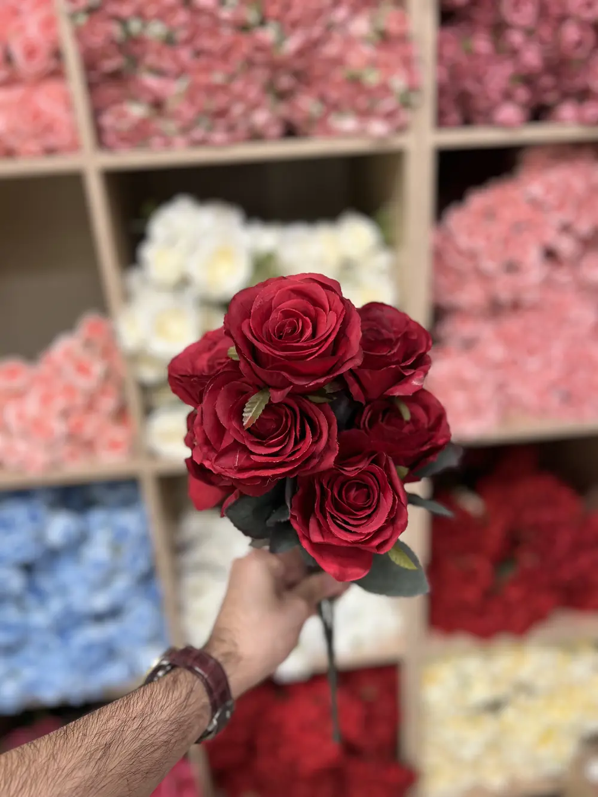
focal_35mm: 26
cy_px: 398
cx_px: 299
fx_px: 599
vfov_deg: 67.3
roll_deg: +5.1
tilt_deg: -21.8
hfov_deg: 53.1
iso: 64
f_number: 1.5
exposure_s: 1/101
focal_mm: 5.7
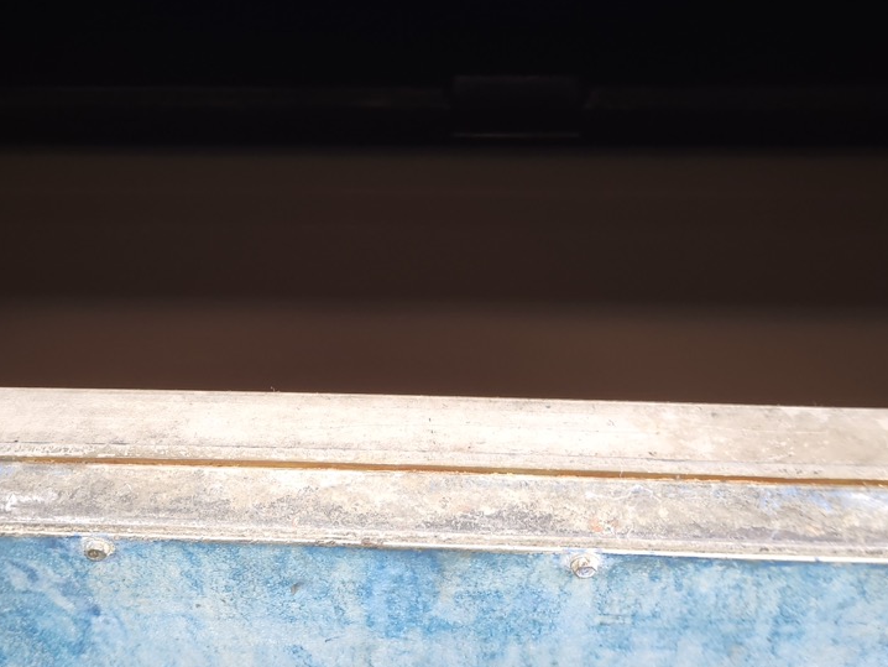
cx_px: 391
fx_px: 1052
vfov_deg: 34.4
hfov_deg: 45.7
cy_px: 161
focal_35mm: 41
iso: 125
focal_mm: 5.4
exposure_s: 1/12
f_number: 1.8
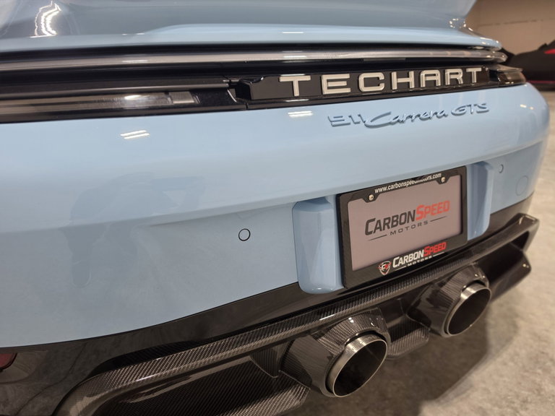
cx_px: 278
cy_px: 208
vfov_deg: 58.9
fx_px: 369
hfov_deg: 73.9
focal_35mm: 23
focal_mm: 6.5
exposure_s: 1/120
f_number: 1.4
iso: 125
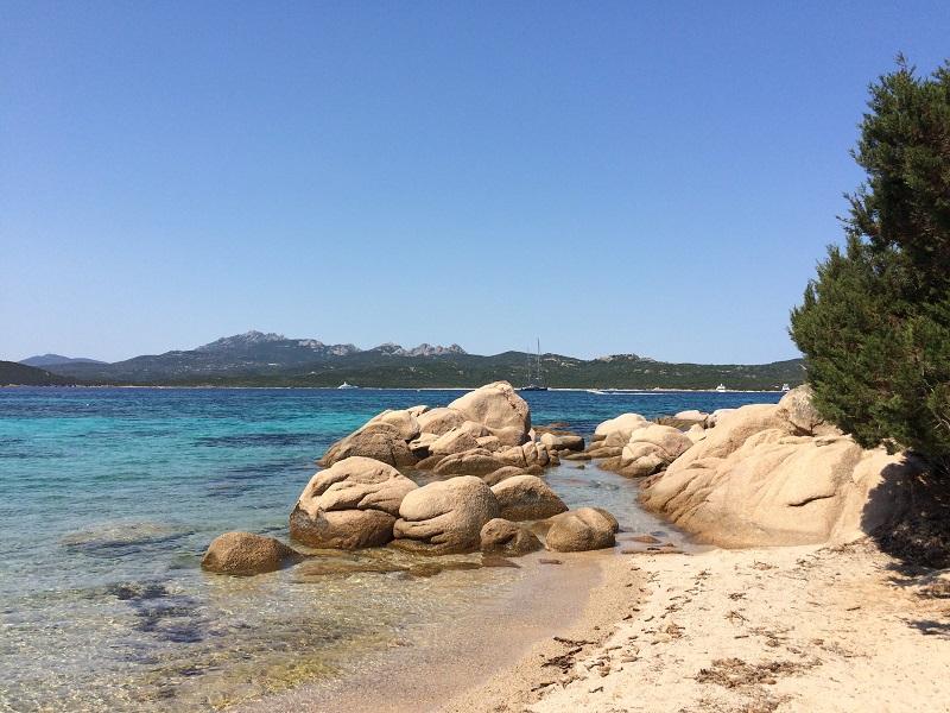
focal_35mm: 29
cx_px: 475
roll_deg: -1.7
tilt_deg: -1.6
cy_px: 356
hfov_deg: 61.7
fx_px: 796
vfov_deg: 48.2
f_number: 2.2
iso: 32
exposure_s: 1/2740
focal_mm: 4.15
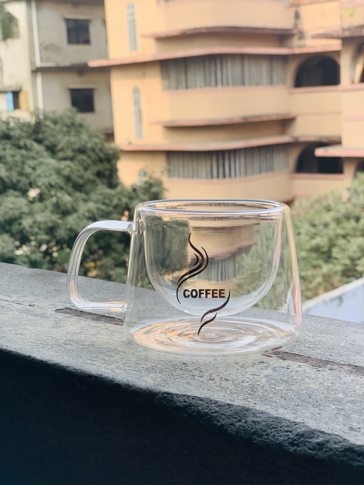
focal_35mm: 52
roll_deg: +2.6
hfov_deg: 28.0
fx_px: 729
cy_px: 242
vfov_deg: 36.8
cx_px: 182
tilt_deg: -10.2
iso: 16
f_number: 2.4
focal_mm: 6
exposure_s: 1/276
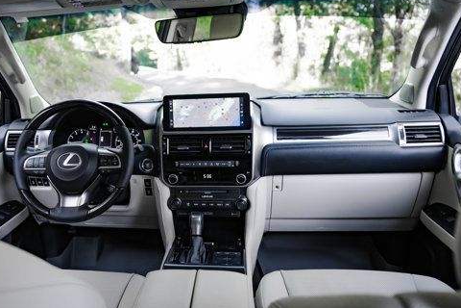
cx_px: 172
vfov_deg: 41.0
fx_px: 410
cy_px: 132
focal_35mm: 32
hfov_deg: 58.0
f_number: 2.8
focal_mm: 24
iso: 640
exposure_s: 1/200
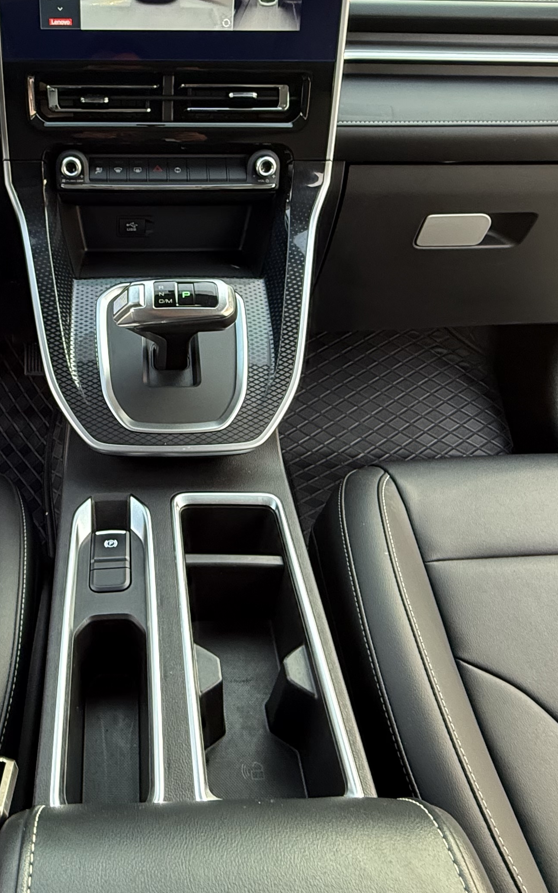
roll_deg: -0.5
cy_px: 372
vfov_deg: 64.2
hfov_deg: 42.0
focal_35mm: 29
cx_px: 144
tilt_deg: -35.3
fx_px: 705
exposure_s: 1/92
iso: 320
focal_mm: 2.22
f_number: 2.2
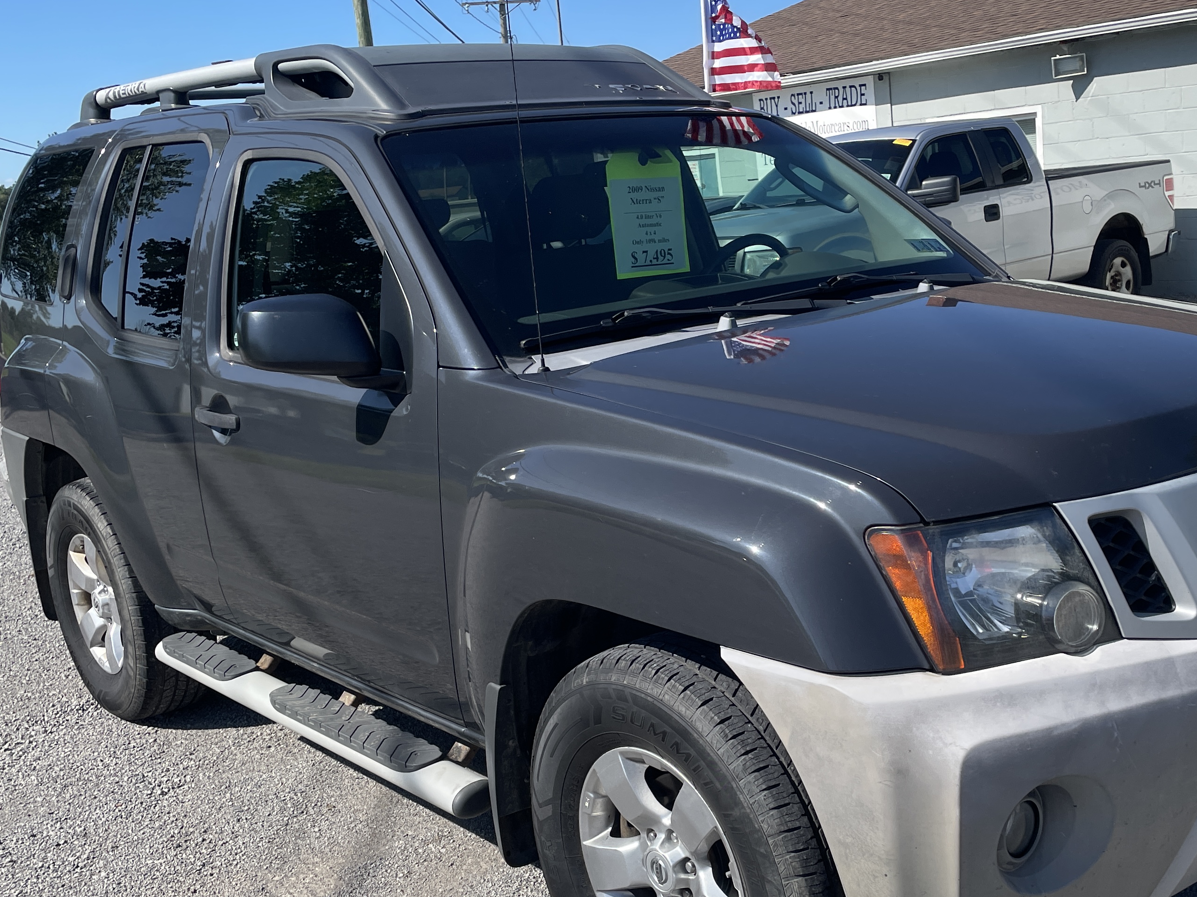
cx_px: 730
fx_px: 1418
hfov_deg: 45.5
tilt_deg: -12.4
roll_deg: +5.7
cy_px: 540
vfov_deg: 35.0
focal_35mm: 41
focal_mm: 4.2
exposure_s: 1/2618
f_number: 1.6
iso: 32
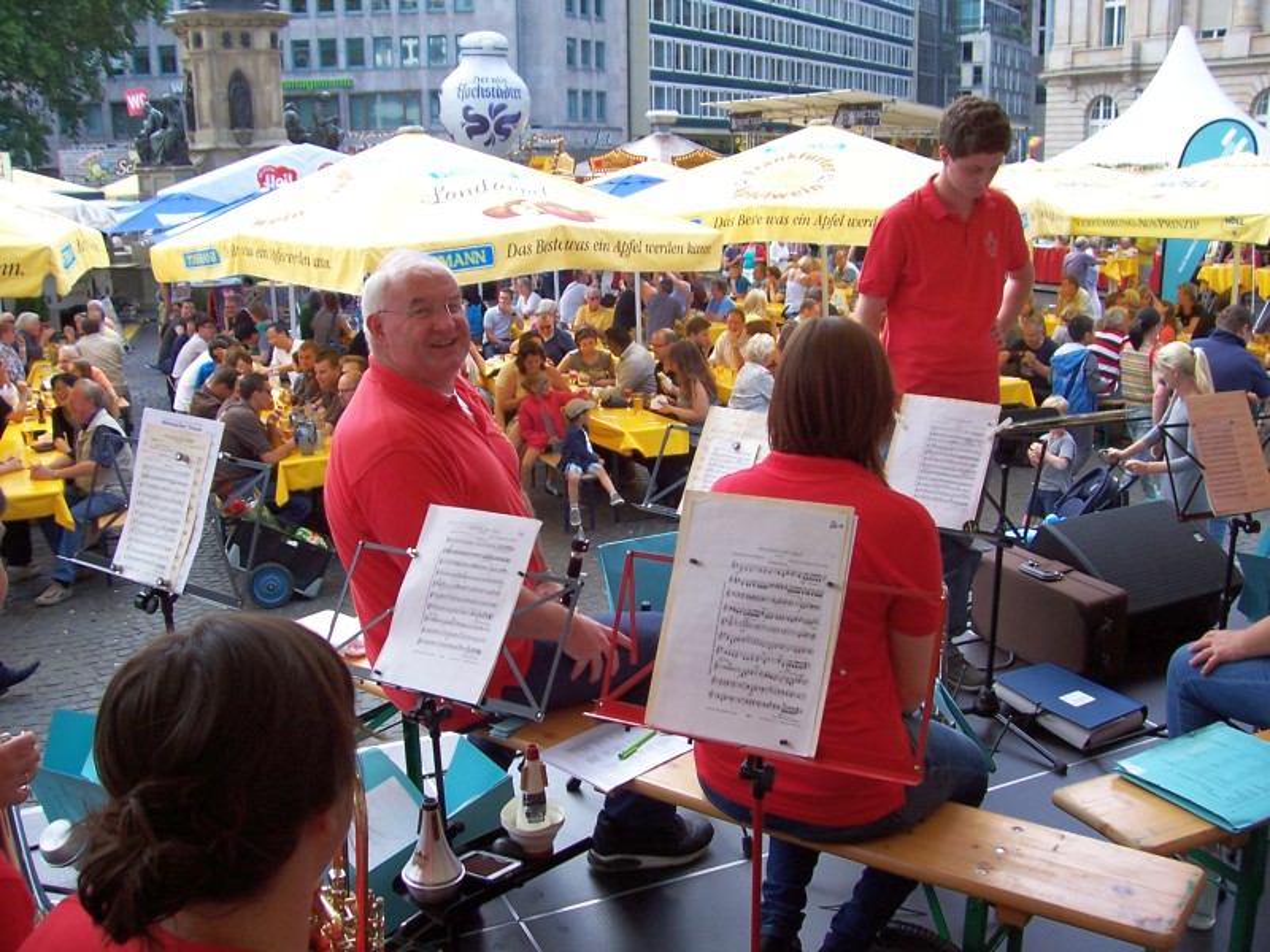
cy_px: 476
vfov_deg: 41.8
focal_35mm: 34
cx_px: 635
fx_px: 1247
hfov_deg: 54.0
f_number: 2.7
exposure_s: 1/350
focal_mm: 5.6
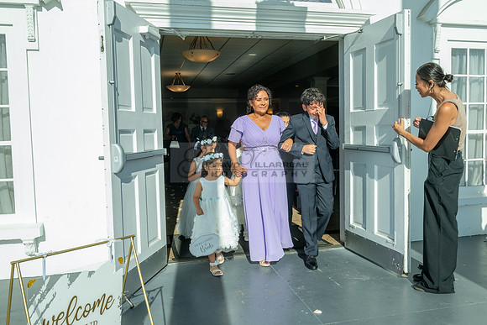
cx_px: 244
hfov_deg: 58.7
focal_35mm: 32
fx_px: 433
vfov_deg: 41.1
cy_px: 162
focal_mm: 32
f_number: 13
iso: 250
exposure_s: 1/200
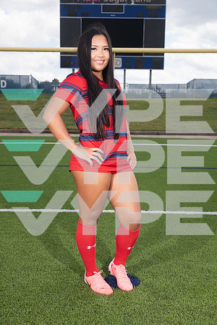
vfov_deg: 41.1
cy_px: 162
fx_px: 434
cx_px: 108
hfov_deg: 28.1
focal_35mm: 48
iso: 125
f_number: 7.1
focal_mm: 48
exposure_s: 1/320
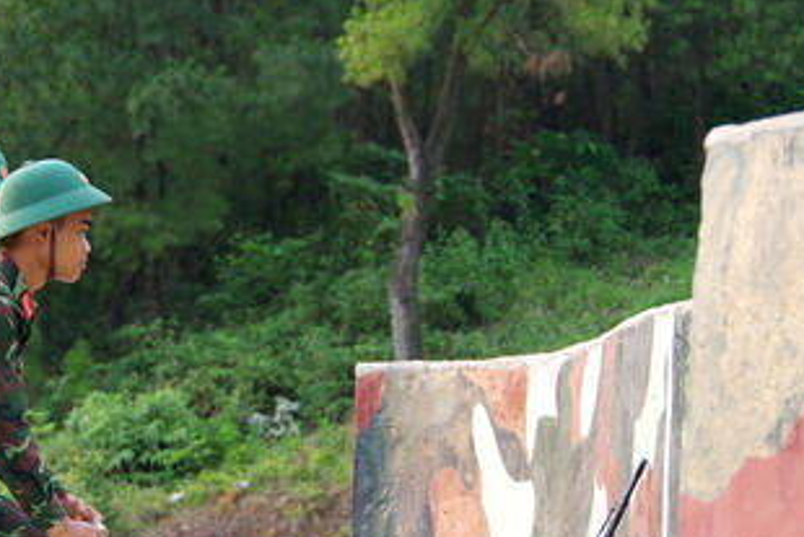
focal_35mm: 153
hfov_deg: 13.4
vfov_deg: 9.0
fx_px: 3418
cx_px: 246
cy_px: 366
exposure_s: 1/180
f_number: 5
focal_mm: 53
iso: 400
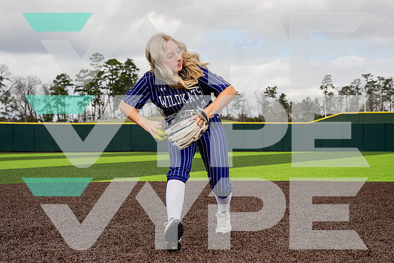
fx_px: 623
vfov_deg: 23.8
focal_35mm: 57
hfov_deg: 35.1
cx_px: 197
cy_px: 132
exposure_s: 1/250
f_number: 7.1
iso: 100
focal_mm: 56
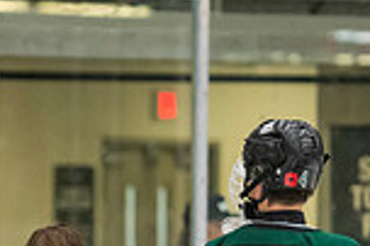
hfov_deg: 3.8
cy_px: 408
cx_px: 78
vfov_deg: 2.5
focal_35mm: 540
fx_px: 5544
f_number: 3.2
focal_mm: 135
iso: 2000
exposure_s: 1/640
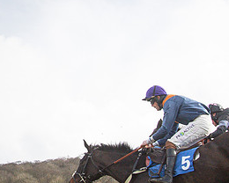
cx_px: 14
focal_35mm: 90
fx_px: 610
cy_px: 63
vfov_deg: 17.0
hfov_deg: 20.7
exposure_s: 1/1600
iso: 1250
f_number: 8
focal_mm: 20
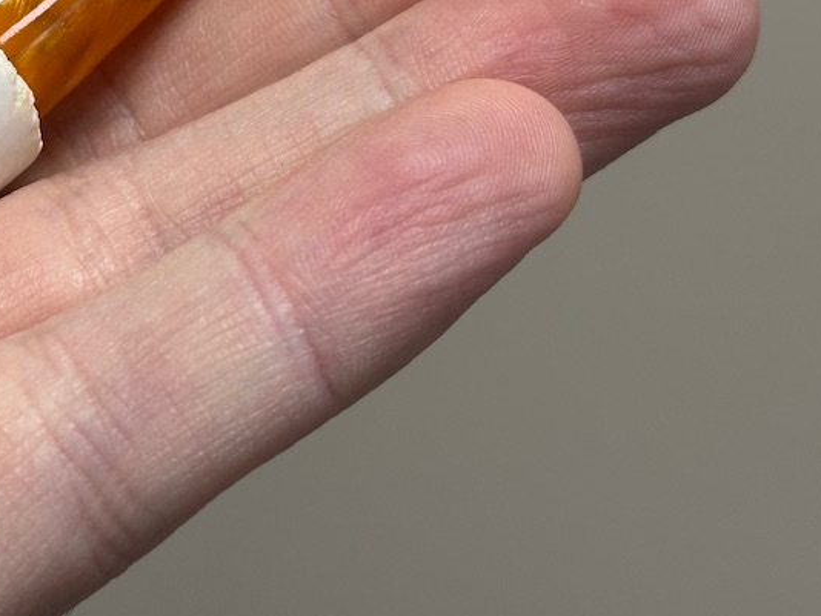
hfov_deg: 16.9
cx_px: 103
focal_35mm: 115
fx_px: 2729
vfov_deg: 12.7
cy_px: -61
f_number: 1.78
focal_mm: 6.86
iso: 50
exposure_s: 1/100
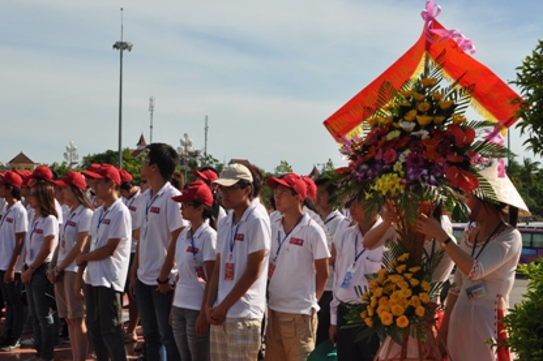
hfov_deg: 35.3
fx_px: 852
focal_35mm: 57
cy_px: 181
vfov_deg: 23.9
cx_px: 253
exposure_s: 1/320
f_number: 9
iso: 200
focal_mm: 35
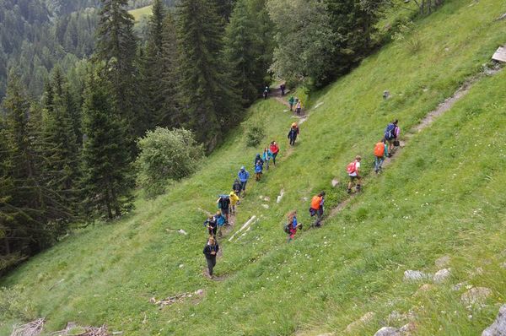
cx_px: 253
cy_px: 168
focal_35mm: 42
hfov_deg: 46.5
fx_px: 589
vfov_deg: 31.8
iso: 100
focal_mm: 28
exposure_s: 1/125
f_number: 5.6
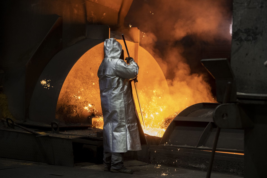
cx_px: 134
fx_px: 890
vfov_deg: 11.4
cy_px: 89
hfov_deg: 17.1
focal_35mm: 120
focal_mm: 120
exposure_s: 1/200
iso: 1600
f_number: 3.5
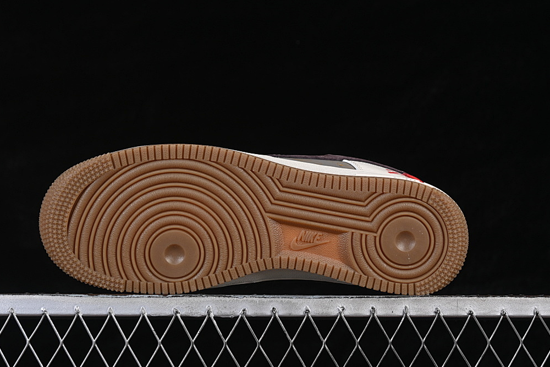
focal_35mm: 81
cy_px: 171
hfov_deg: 25.0
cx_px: 254
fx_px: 1238
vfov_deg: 16.9
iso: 160
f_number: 8
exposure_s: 1/80
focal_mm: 50
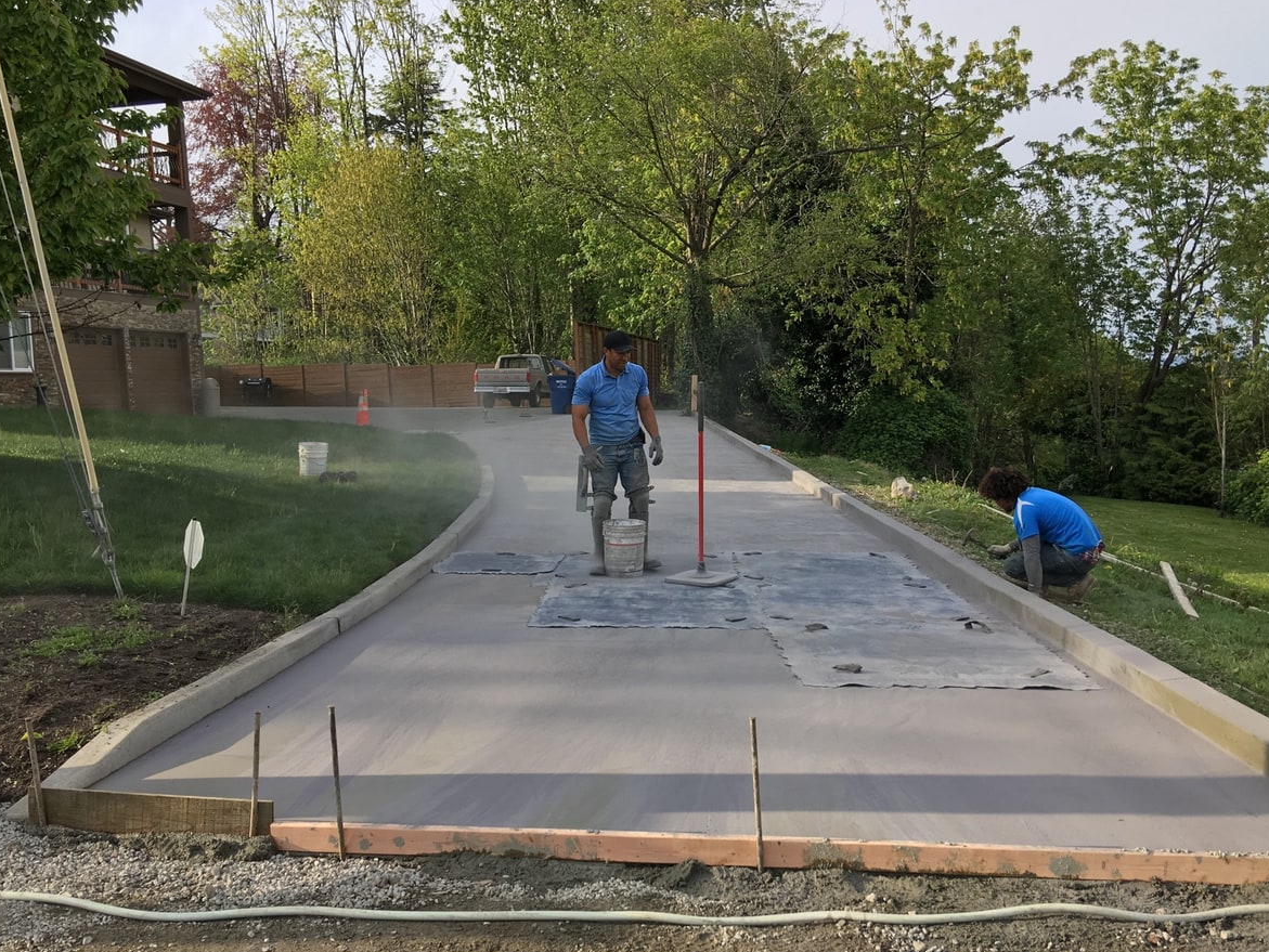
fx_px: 1210
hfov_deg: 55.3
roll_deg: +1.7
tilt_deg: -2.3
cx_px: 643
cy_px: 505
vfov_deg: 42.9
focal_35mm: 33
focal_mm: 4.15
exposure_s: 1/565
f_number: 2.2
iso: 25
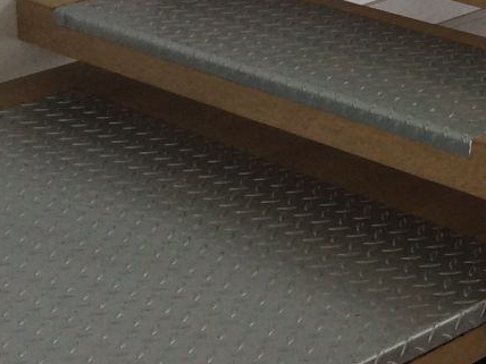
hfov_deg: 14.1
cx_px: 900
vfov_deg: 11.0
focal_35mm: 122
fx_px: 1713
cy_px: -376
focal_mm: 4.15
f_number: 2.2
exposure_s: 1/50
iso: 50
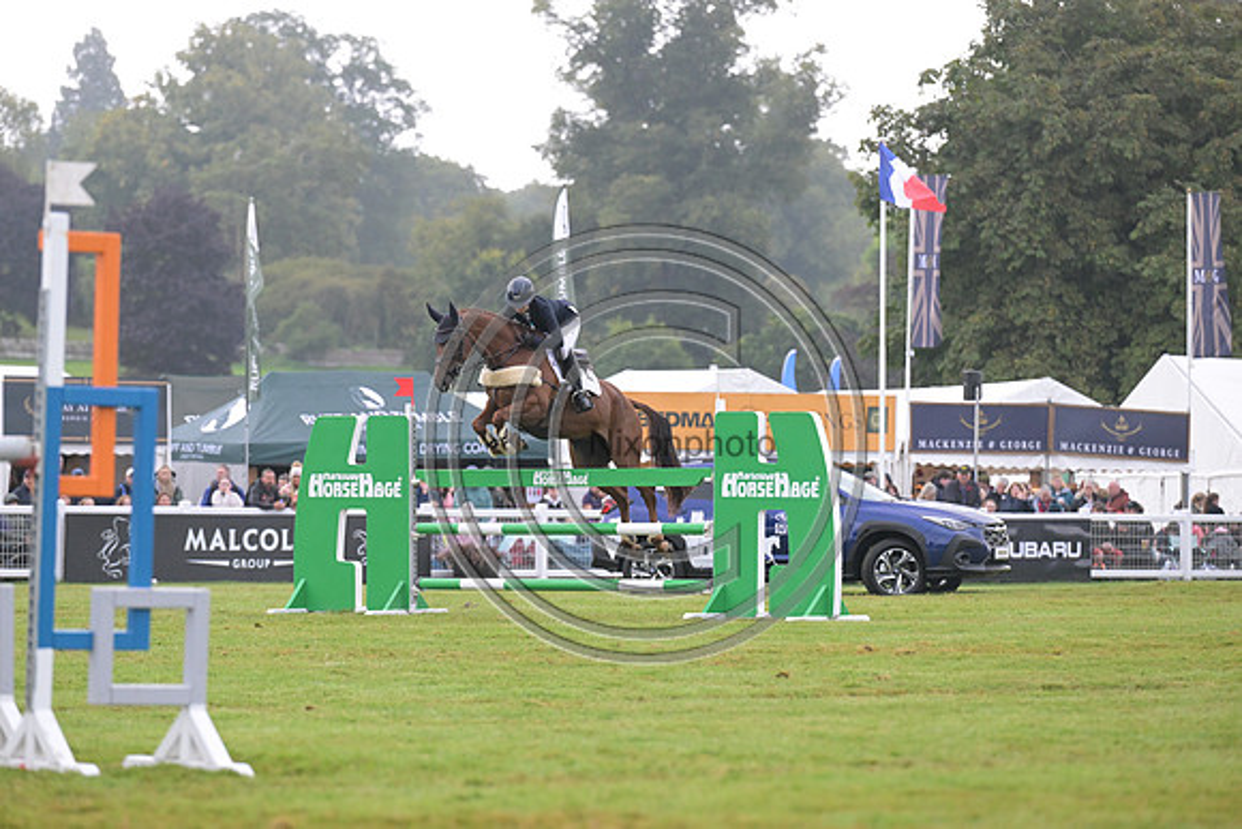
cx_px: 621
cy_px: 414
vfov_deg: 6.9
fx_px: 6901
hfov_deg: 10.3
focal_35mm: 200
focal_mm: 200
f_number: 4.5
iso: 4000
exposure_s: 1/1250
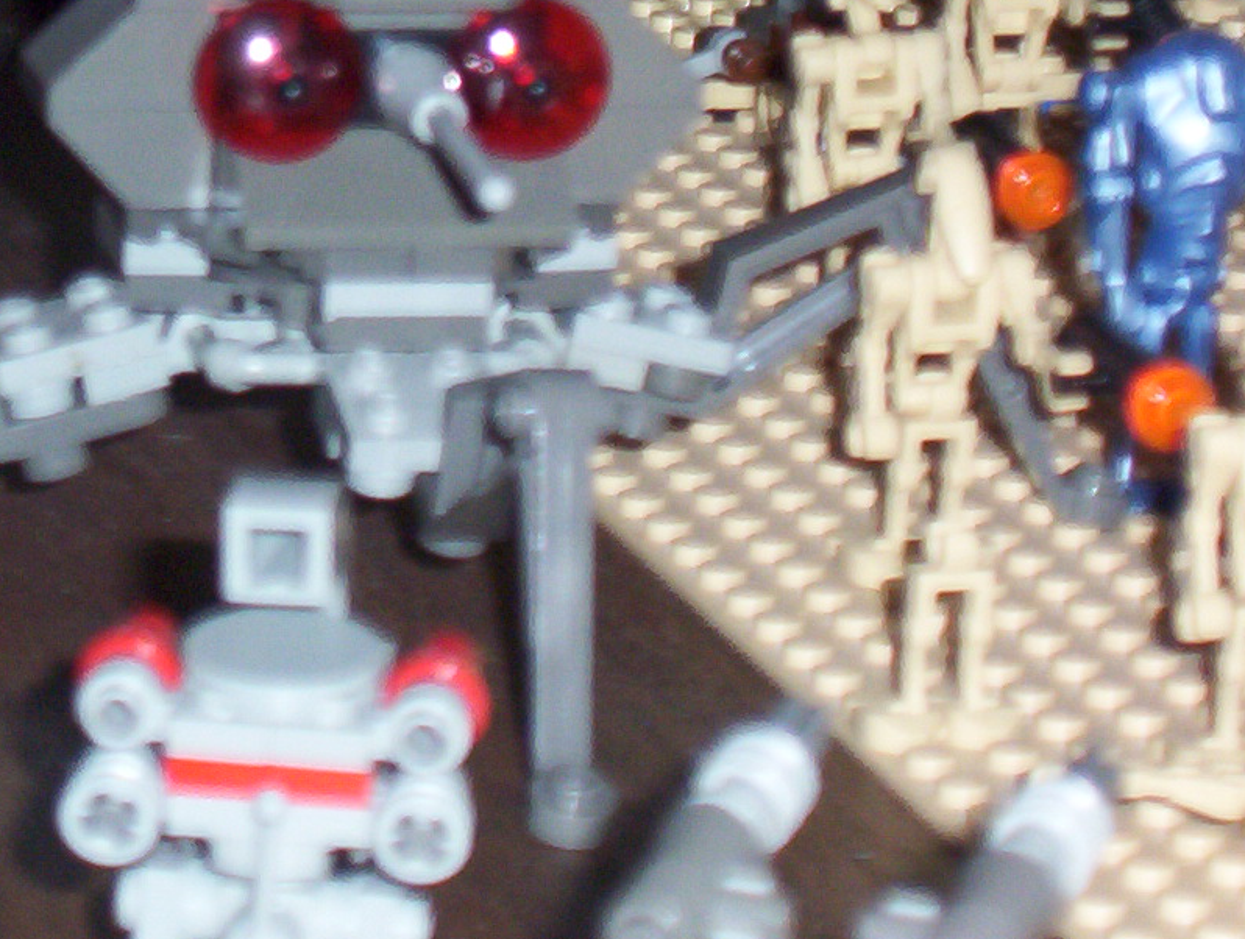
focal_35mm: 221
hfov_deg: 8.9
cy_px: 27
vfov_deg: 6.7
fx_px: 7965
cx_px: 201
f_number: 4.72
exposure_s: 1/90
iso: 140
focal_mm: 16.61
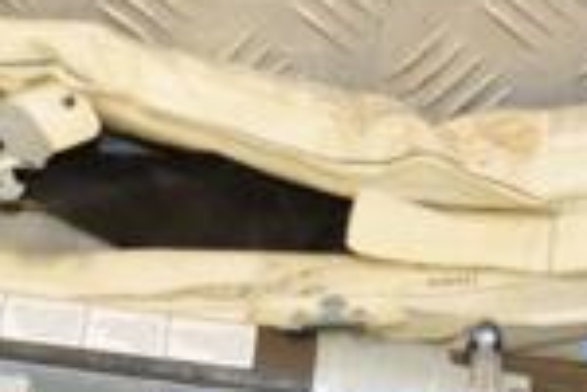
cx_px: 344
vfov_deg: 7.2
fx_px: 3130
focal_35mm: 192
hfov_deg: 10.7
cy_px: 231
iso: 800
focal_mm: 32
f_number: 9
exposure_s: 1/200
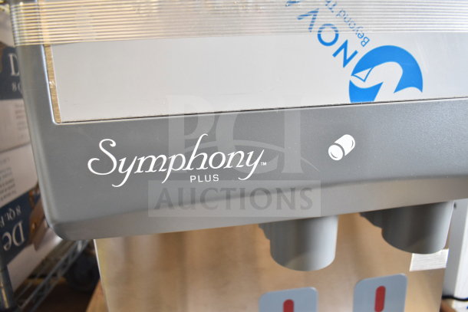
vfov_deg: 48.0
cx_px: 234
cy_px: 156
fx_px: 351
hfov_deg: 67.4
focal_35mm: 27
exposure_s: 1/30
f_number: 3.5
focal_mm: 18
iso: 1250
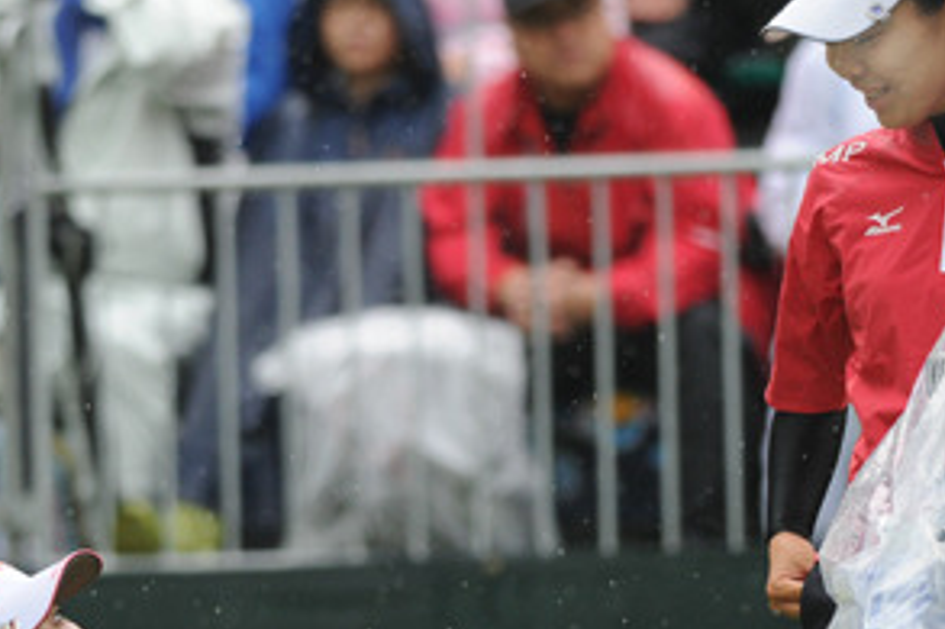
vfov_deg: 2.2
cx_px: 326
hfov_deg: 3.4
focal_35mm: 615
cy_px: 455
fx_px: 16134
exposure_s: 1/1600
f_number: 4
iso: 1600
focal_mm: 300
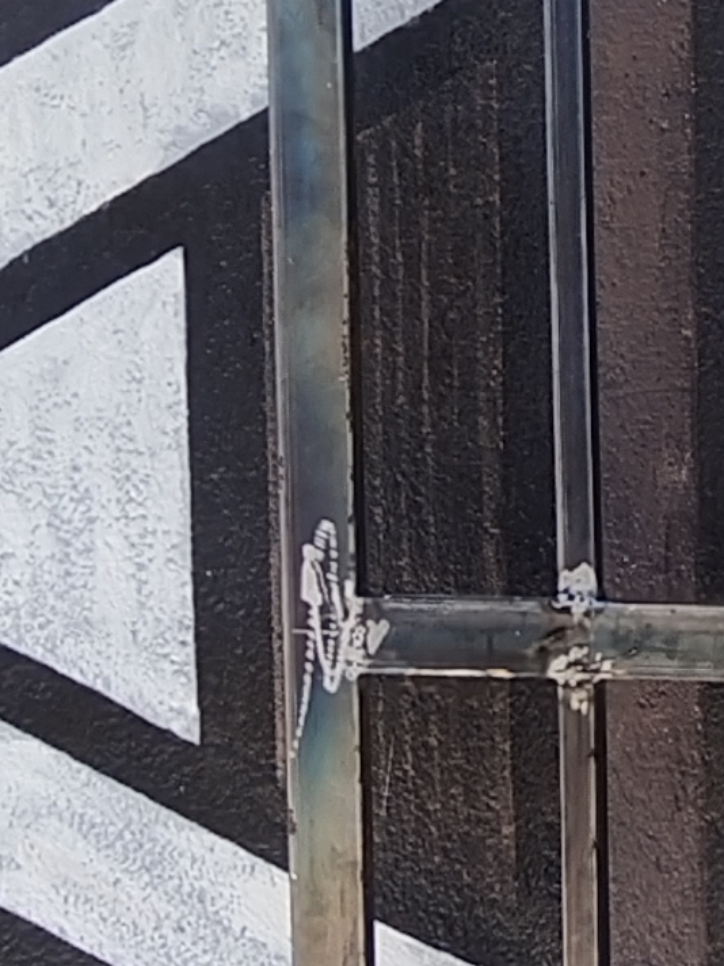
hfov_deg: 9.6
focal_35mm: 146
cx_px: 1330
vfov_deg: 13.4
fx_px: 4071
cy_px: 809
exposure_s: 1/333
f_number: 1.9
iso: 100
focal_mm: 4.95
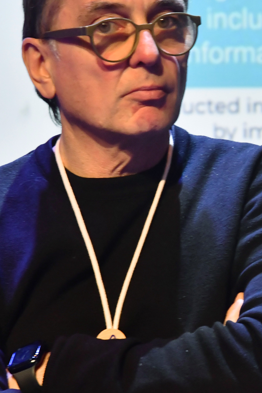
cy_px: 182
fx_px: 1831
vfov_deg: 12.3
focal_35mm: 168
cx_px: 96
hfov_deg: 8.2
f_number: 5.6
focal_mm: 75
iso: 1600
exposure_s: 1/80
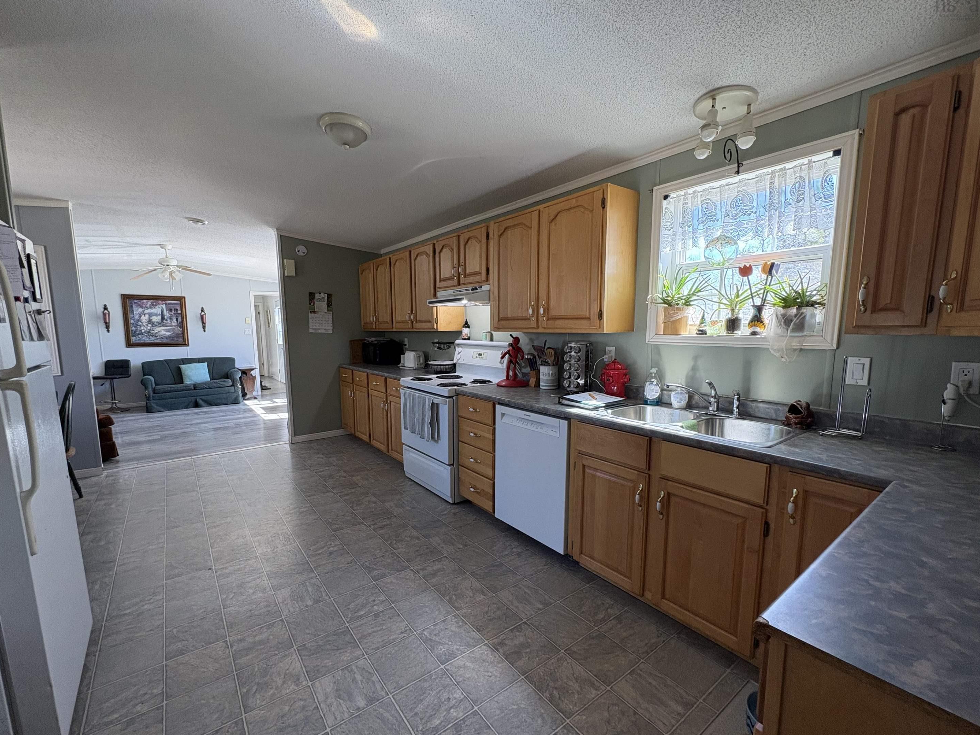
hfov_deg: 98.1
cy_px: 381
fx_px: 425
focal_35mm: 15
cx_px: 469
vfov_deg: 81.7
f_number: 2.2
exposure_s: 1/99
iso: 250
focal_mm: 2.22
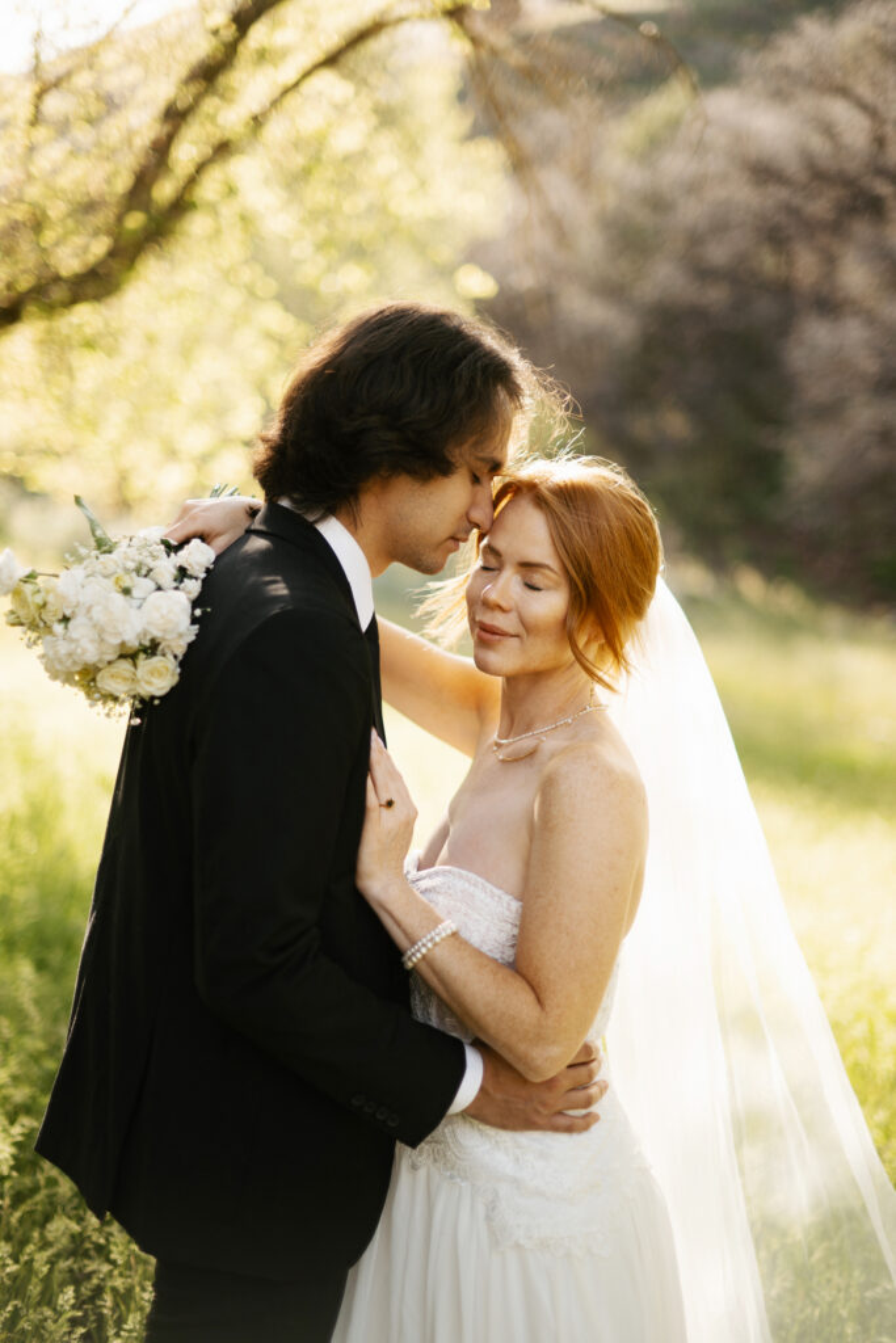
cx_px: 448
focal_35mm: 50
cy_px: 672
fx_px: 1866
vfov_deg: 39.6
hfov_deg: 27.0
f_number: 1.4
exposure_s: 1/2000
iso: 250
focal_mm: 50
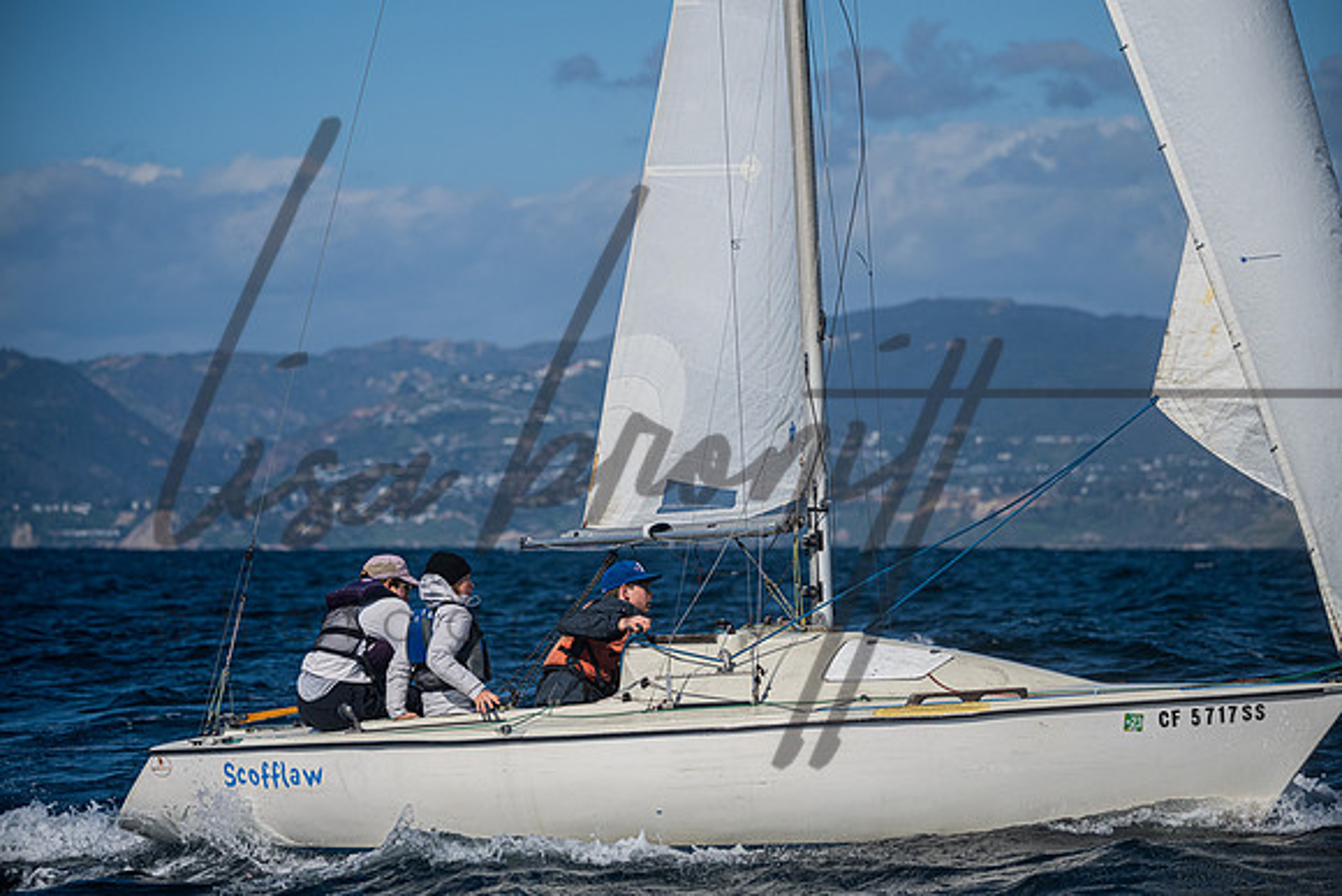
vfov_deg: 7.8
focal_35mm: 175
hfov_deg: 11.7
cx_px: 671
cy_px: 448
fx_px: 6530
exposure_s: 1/8000
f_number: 4.8
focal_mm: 170
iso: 400
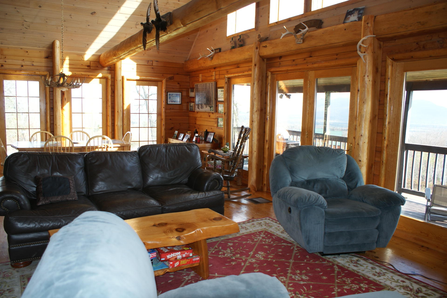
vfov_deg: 47.9
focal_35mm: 27
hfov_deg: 67.4
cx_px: 224
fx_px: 335
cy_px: 149
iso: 125
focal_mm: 18
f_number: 3.5
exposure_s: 1/125
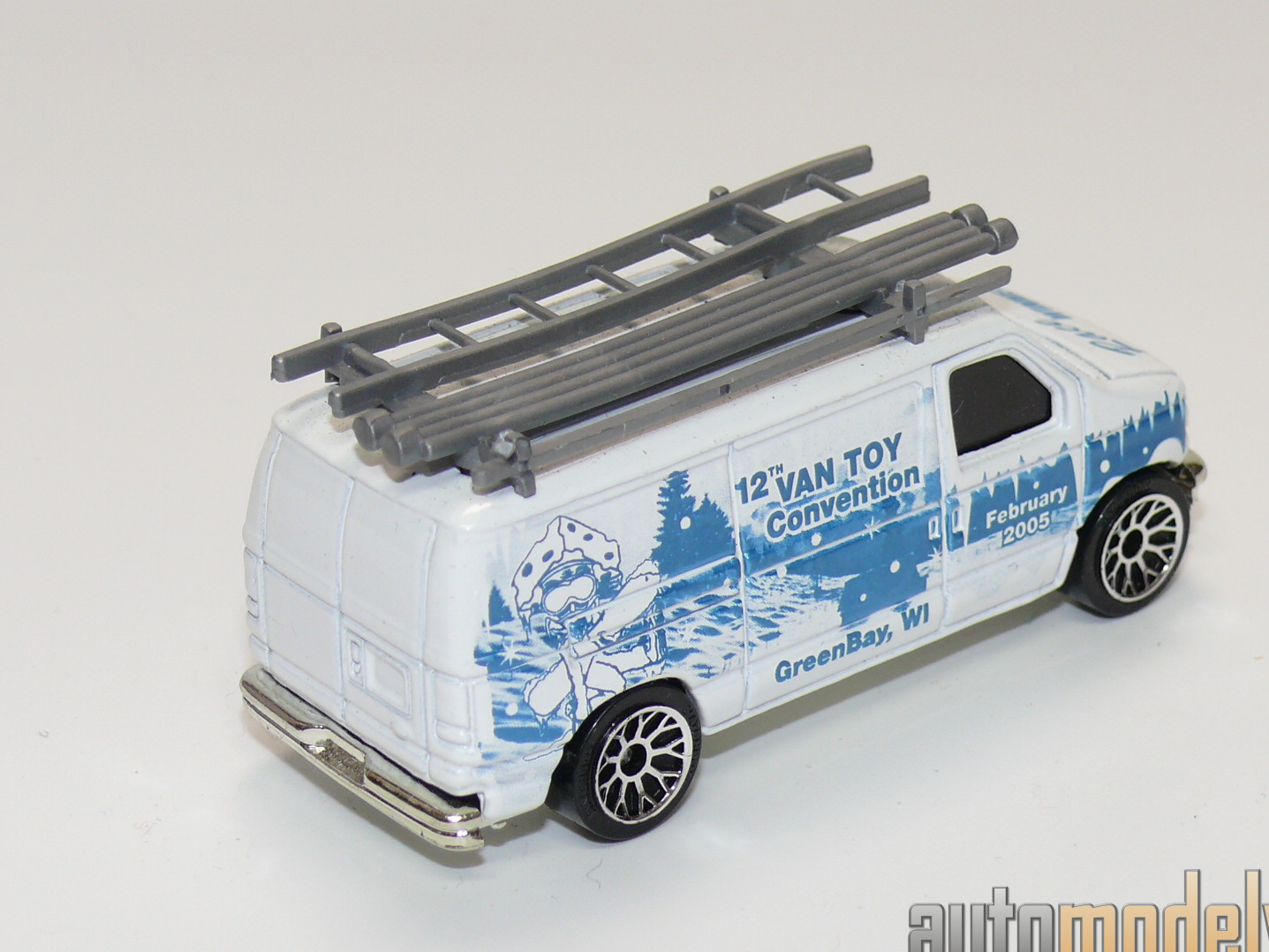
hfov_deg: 18.2
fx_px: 3960
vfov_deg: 13.7
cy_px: 474
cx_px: 705
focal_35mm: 108
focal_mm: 13.1
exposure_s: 1/30
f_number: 4
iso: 100
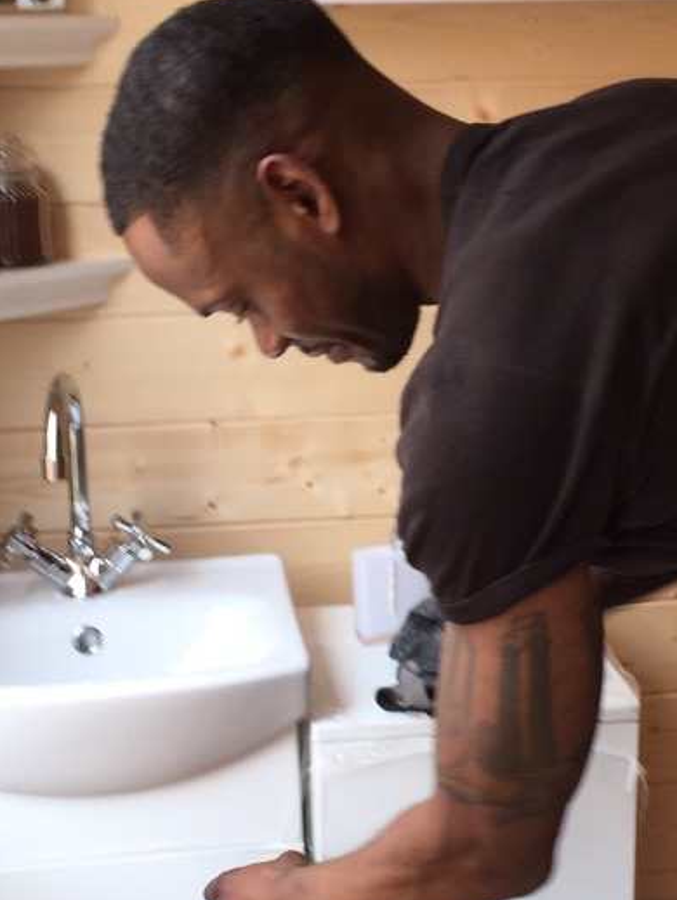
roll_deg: +1.8
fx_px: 1745
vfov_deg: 28.8
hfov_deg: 21.9
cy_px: 602
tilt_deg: -17.5
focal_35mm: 67
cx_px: 389
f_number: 2.2
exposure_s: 1/50
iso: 32
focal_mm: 4.15
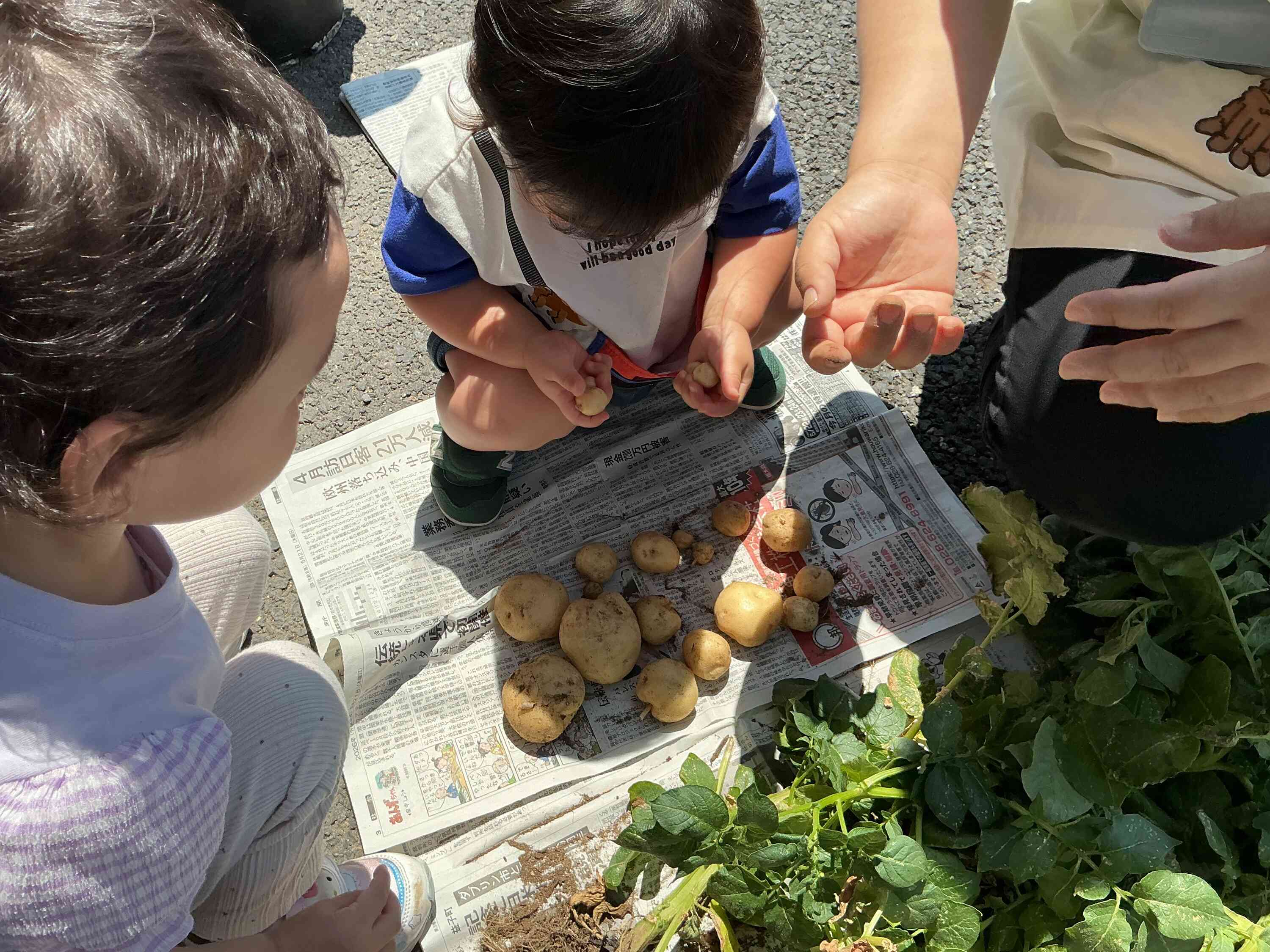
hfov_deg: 61.7
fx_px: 1064
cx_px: 635
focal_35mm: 29
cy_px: 476
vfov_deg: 48.2
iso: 25
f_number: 1.8
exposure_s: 1/1377
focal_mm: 3
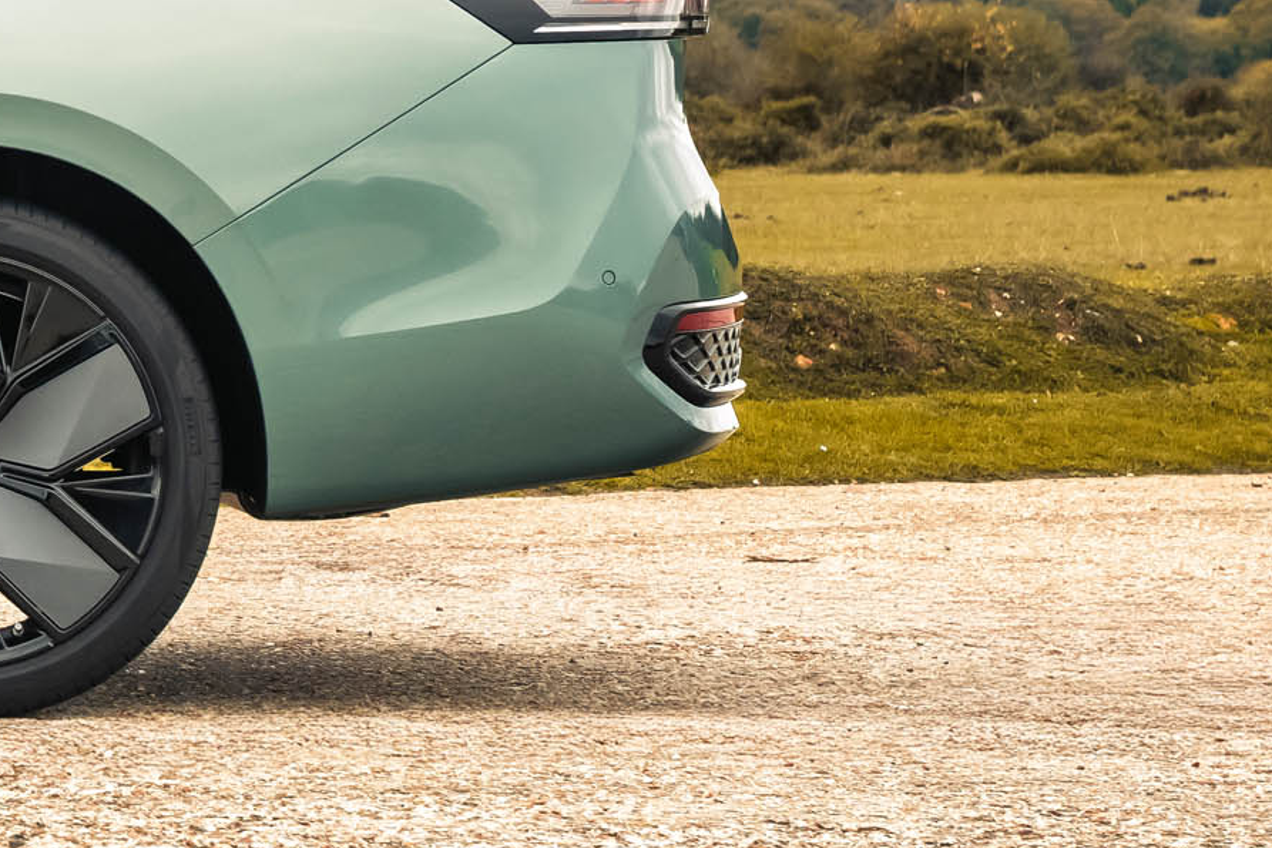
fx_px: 9149
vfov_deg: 5.2
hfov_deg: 7.7
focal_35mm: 259
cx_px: -1046
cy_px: -572
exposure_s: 1/80
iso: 400
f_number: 7.1
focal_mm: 66
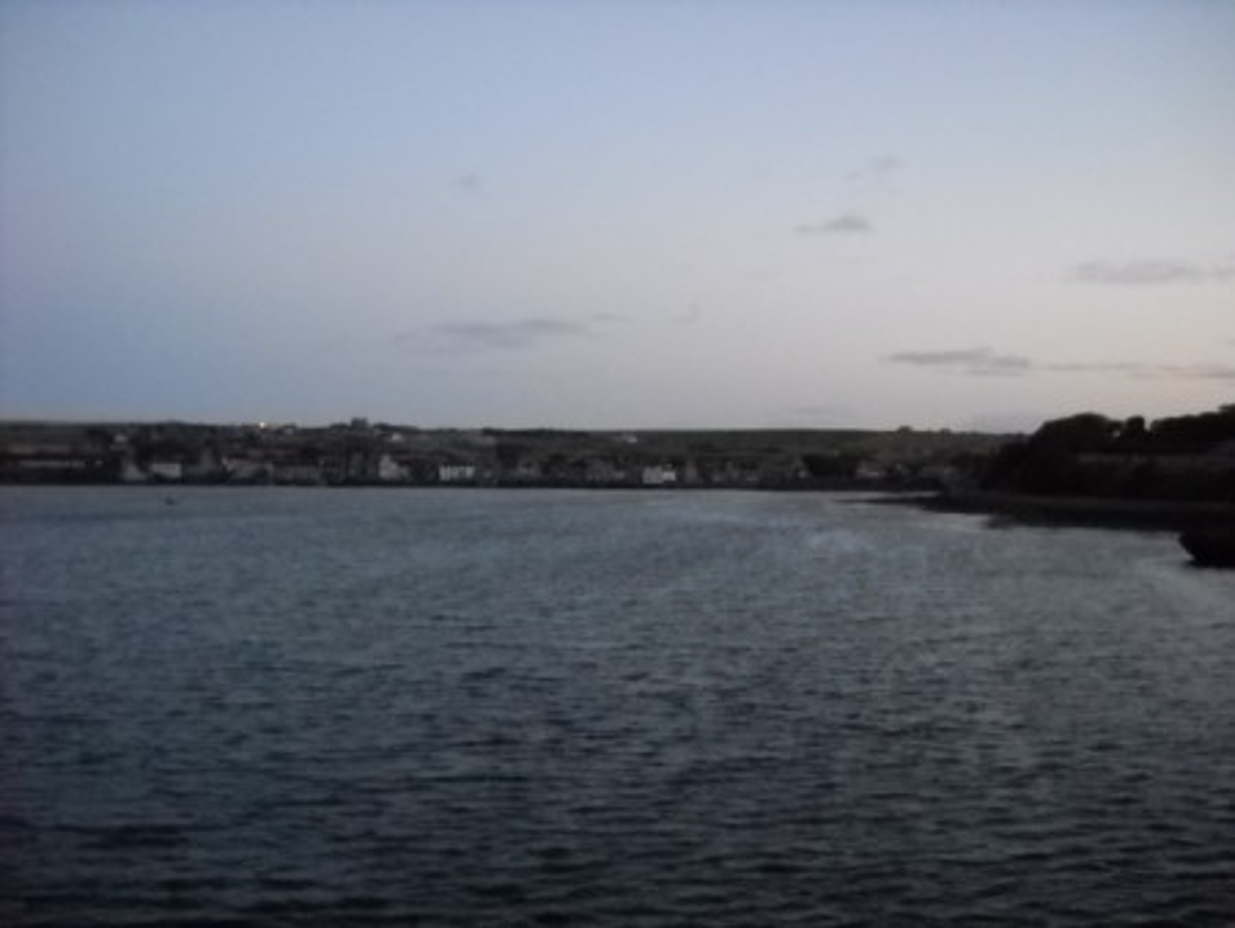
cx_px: 618
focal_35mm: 41
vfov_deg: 35.2
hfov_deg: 45.8
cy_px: 464
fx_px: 1464
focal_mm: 6.72
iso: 800
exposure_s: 1/67
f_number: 3.1
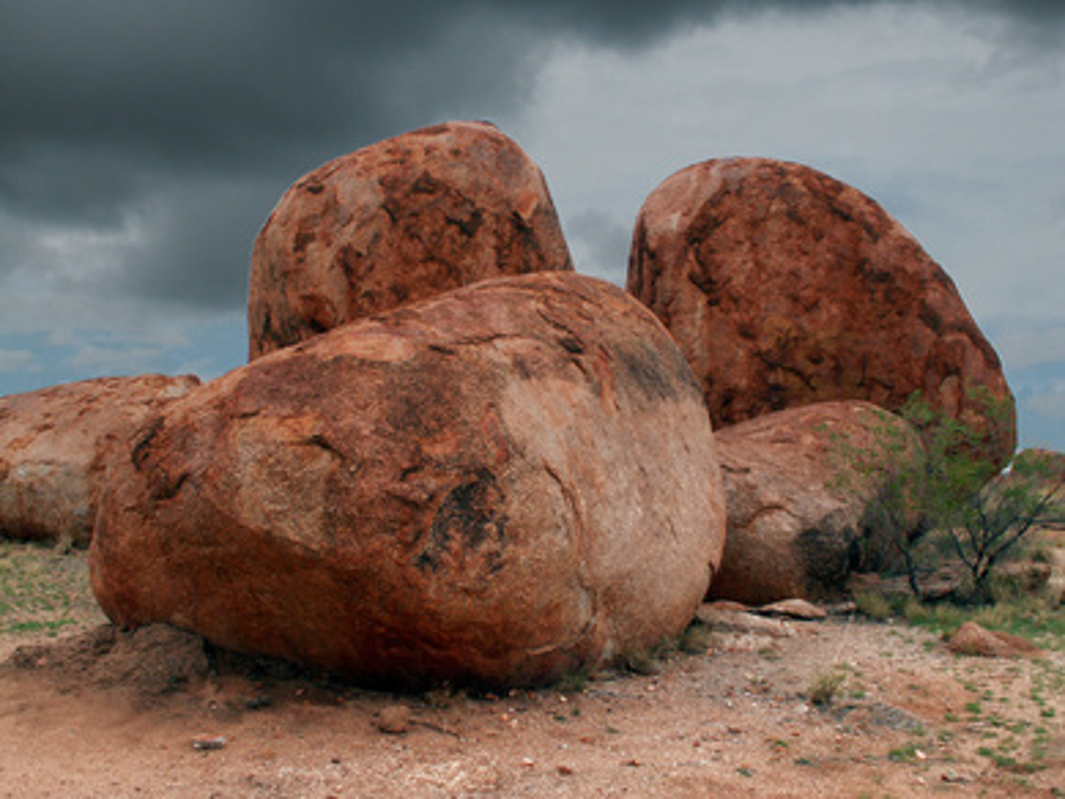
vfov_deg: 40.7
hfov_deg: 52.6
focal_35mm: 35
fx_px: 1077
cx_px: 532
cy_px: 400
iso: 50
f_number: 8
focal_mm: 5.86
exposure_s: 1/100
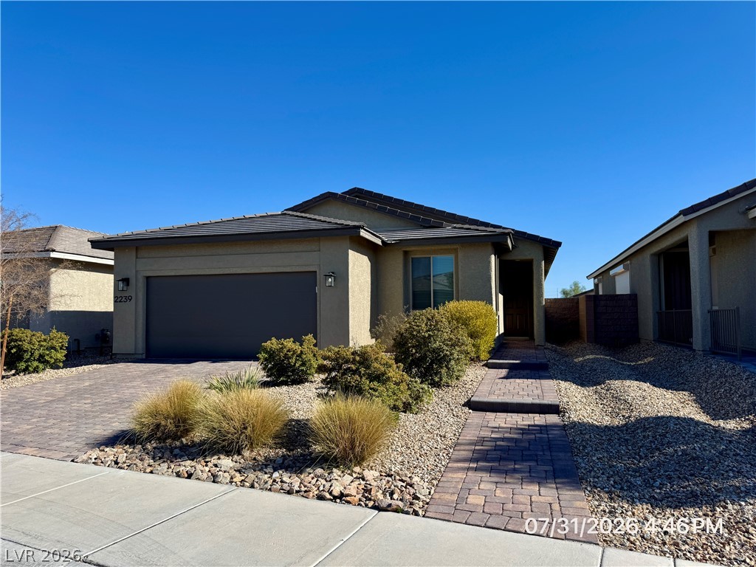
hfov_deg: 71.6
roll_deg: +0.1
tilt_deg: +2.4
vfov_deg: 56.8
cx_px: 378
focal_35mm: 24
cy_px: 284
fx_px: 524
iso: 80
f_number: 1.78
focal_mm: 6.76
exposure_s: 1/4608
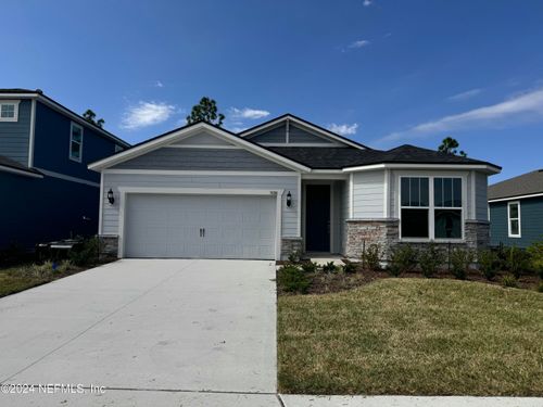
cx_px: 272
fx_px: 376
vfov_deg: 56.8
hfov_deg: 71.6
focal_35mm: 24
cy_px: 204
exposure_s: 1/7937
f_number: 1.78
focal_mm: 6.76
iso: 80
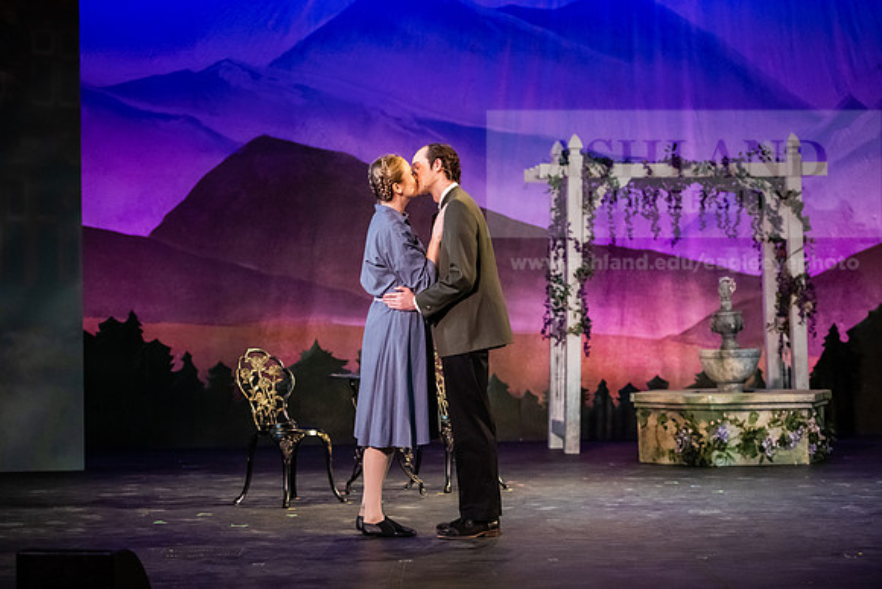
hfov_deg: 21.5
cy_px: 294
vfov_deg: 14.4
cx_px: 441
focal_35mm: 95
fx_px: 2328
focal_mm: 95
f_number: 3.2
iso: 4000
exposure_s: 1/320
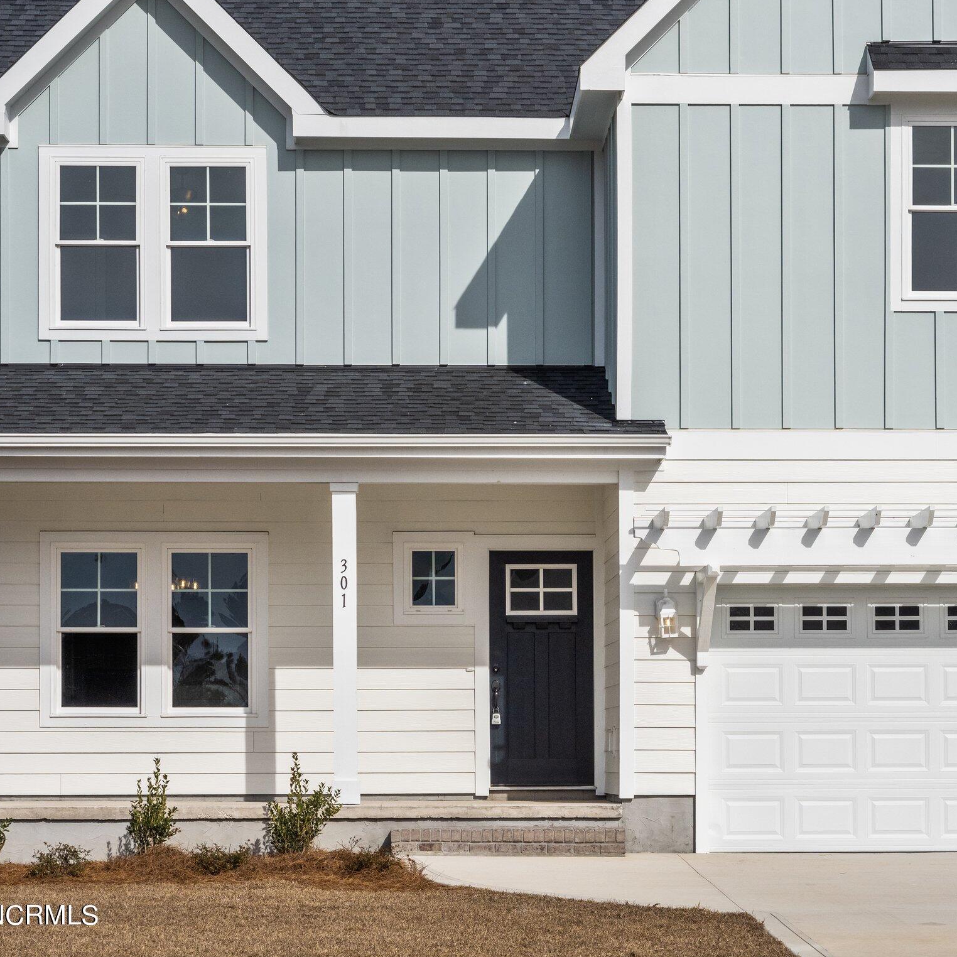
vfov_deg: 18.3
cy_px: 477
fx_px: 2971
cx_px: 537
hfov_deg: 18.3
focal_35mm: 95
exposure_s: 1/4000
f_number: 5.6
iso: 200
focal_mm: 40
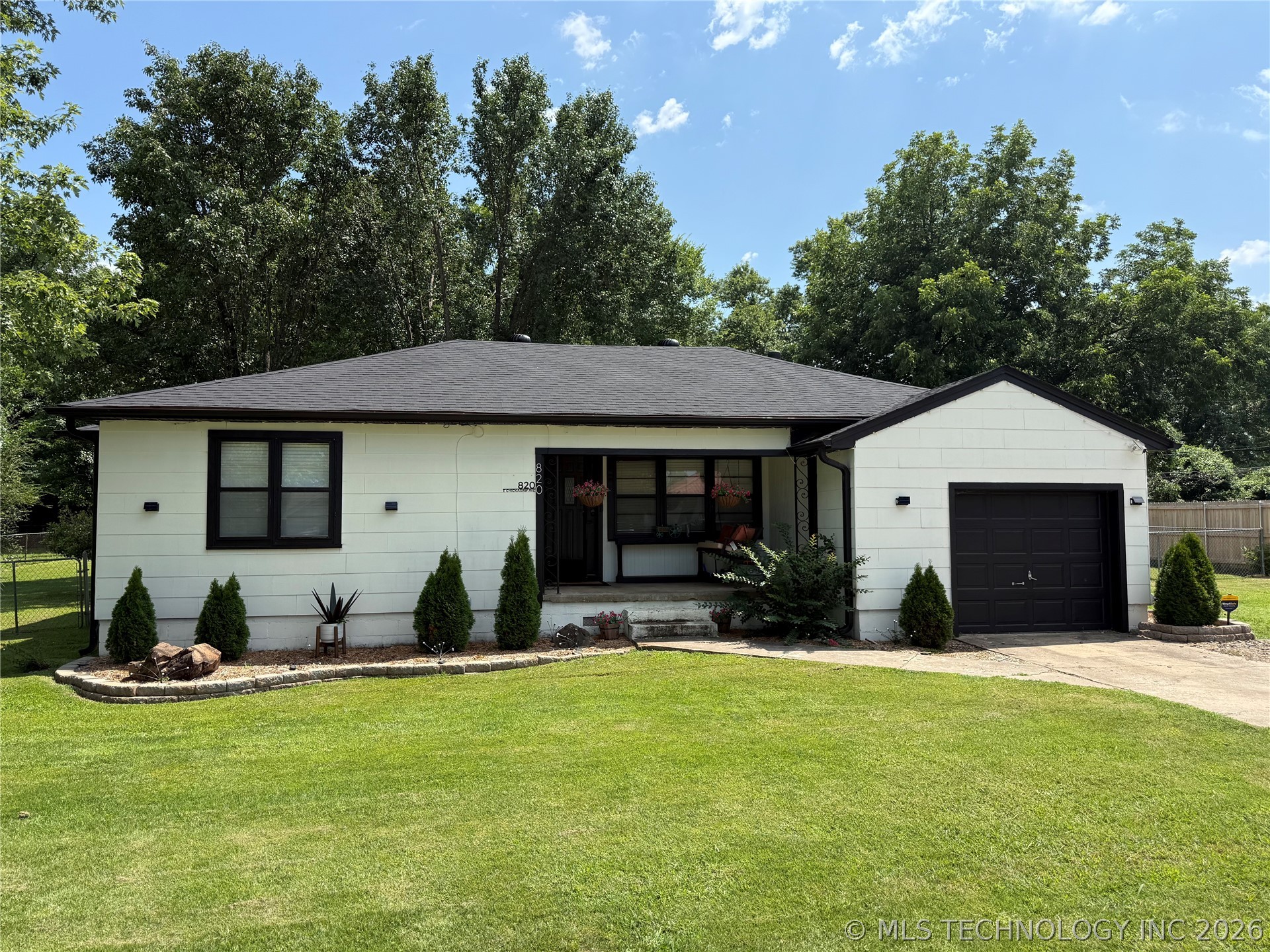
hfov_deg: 71.6
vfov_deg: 56.8
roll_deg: +0.6
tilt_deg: +3.4
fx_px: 881
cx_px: 635
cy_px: 476
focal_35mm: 24
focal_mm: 6.76
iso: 80
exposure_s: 1/3279
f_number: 1.78
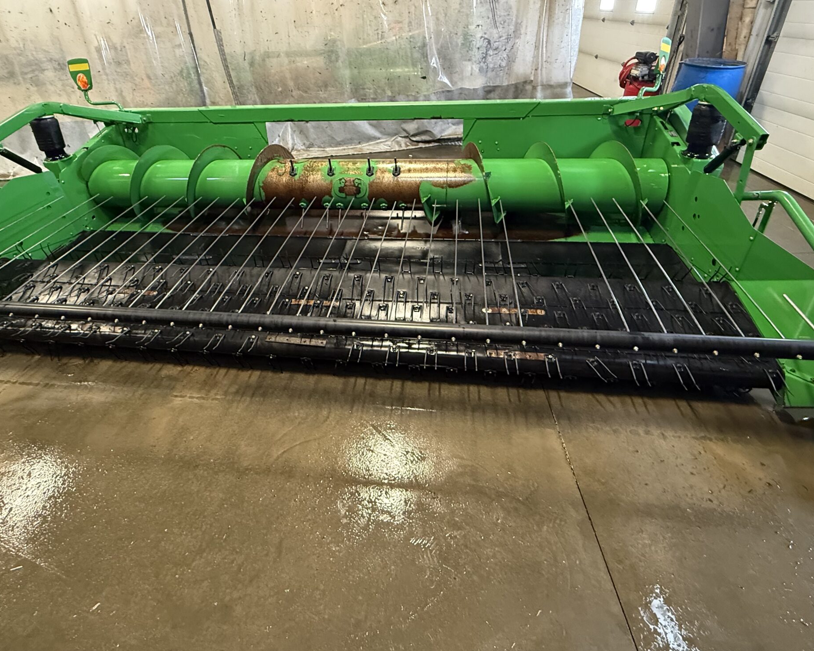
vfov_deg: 70.3
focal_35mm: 19
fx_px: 458
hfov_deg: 83.2
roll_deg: +2.1
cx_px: 387
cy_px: 267
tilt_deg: -29.6
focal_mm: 2.22
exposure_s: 1/60
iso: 800
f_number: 2.2
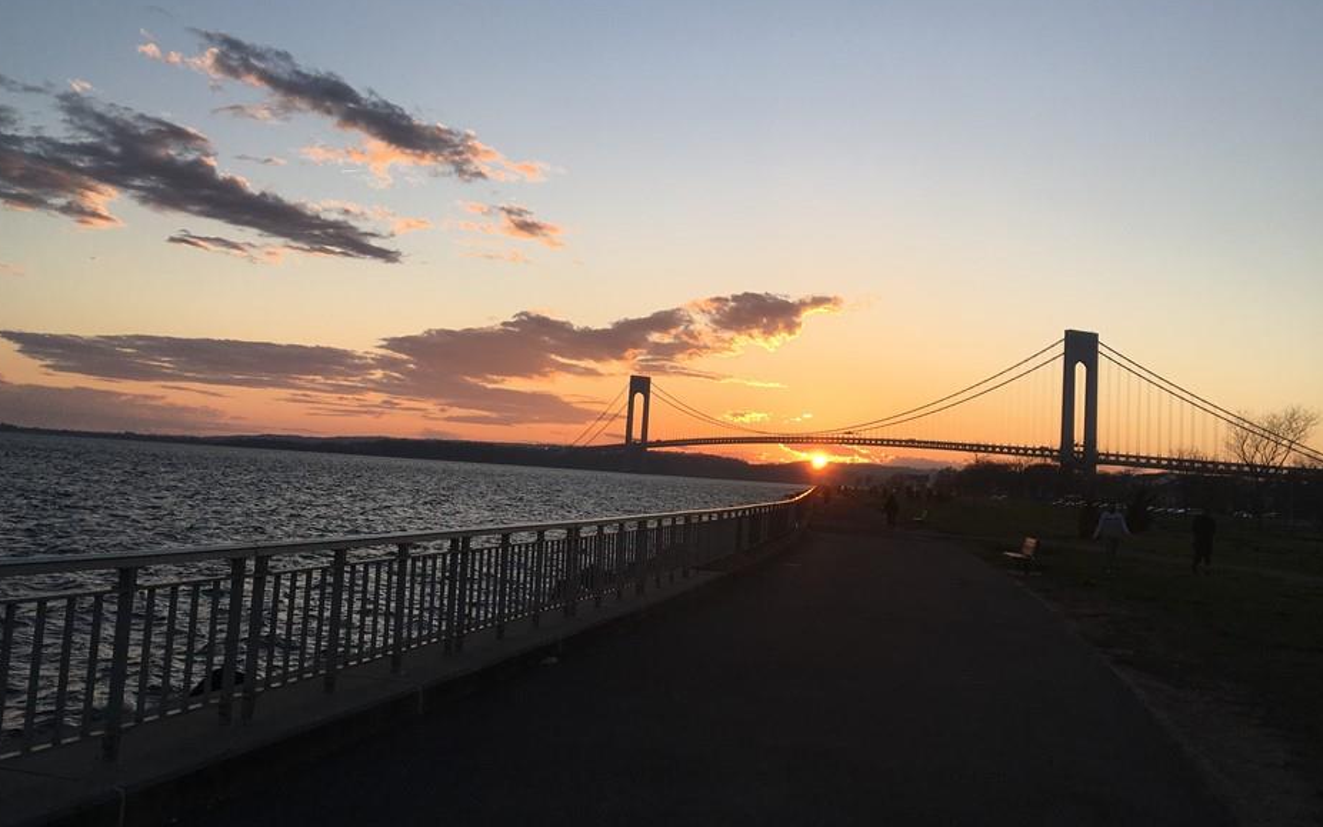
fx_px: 1226
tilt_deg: +6.2
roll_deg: -2.9
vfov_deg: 37.1
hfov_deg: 56.7
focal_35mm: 34
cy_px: 326
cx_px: 664
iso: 25
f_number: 2.2
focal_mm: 4.15
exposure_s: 1/561
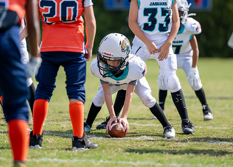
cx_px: 116
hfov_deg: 7.8
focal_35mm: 259
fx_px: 1713
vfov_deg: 5.6
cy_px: 65
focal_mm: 200
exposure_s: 1/3200
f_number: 2.8
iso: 160
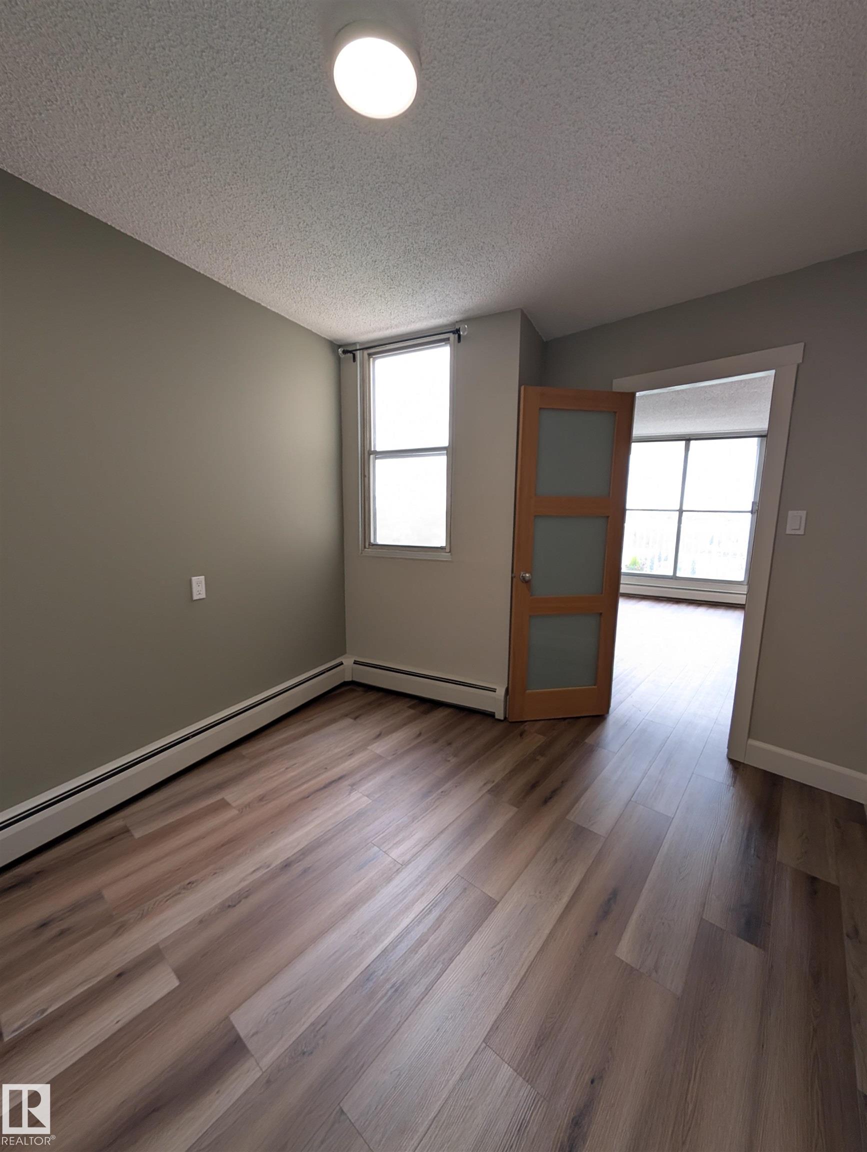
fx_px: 400
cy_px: 576
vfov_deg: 110.5
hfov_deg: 94.6
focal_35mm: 12
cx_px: 434
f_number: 1.7
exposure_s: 1/60
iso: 63
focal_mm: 2.02
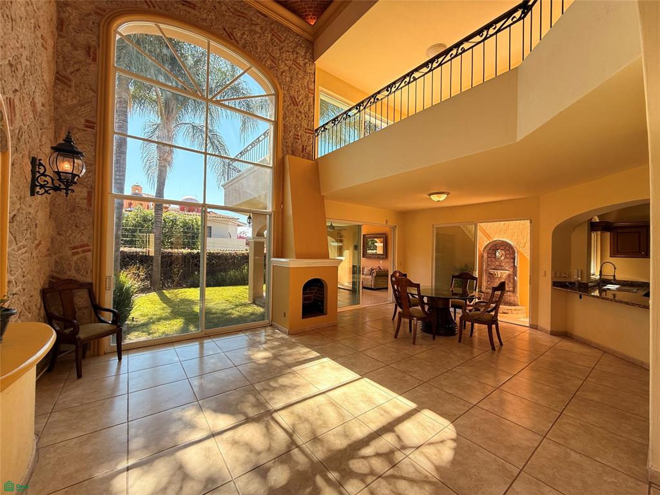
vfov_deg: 85.7
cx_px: 330
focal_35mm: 14
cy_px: 248
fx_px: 267
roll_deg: -1.0
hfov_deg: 102.1
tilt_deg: +0.5
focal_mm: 2.22
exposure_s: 1/219
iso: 64
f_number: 2.2
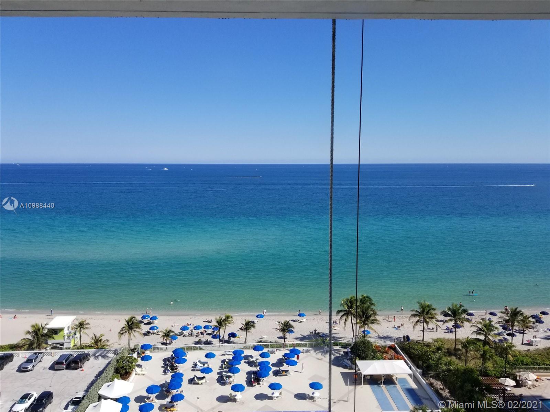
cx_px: 275
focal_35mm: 26
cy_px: 206
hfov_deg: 67.3
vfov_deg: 53.1
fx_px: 413
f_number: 1.7
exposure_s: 1/1380
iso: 50
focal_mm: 4.25
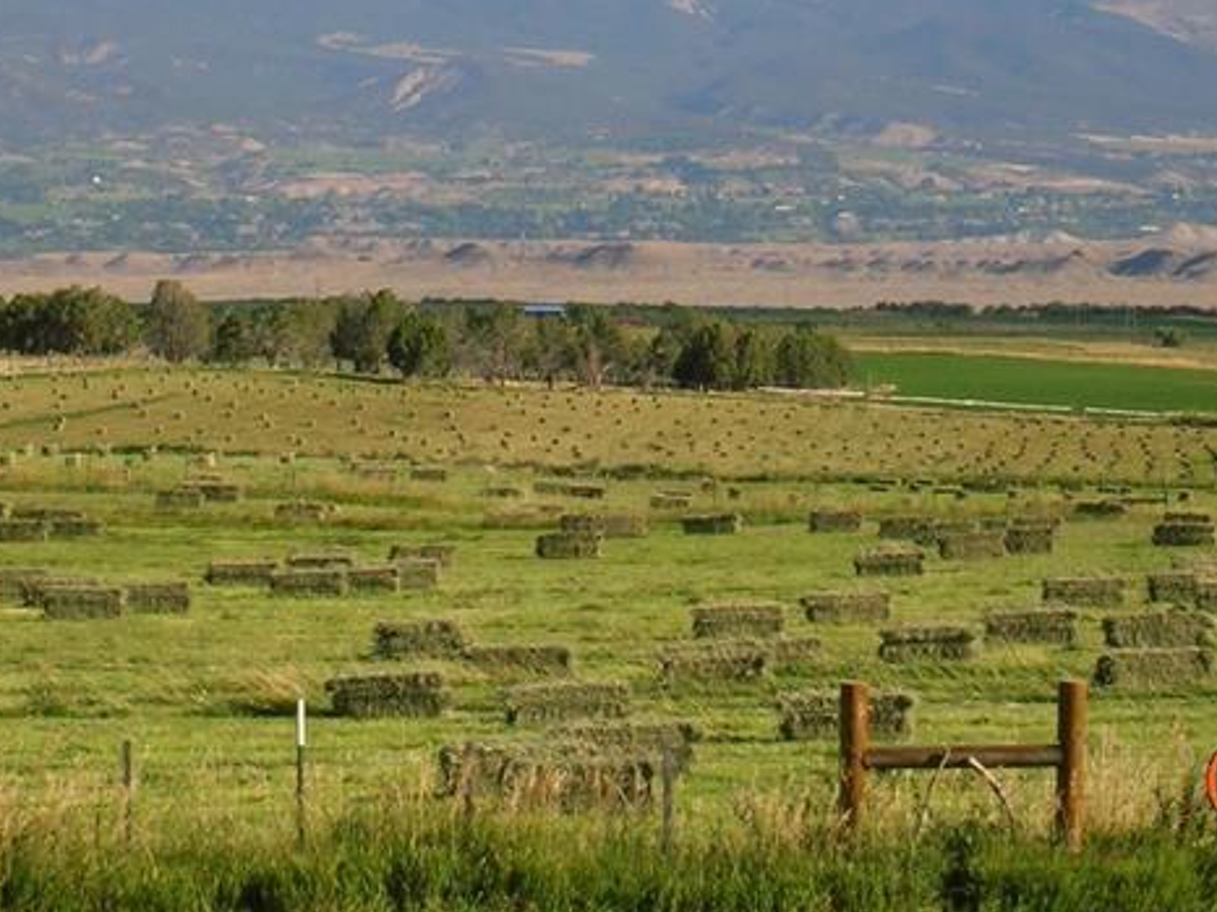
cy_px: -10
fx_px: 6641
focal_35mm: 189
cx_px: 546
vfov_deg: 7.8
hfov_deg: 10.5
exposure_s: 1/162
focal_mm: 14.3
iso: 50
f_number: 7.4
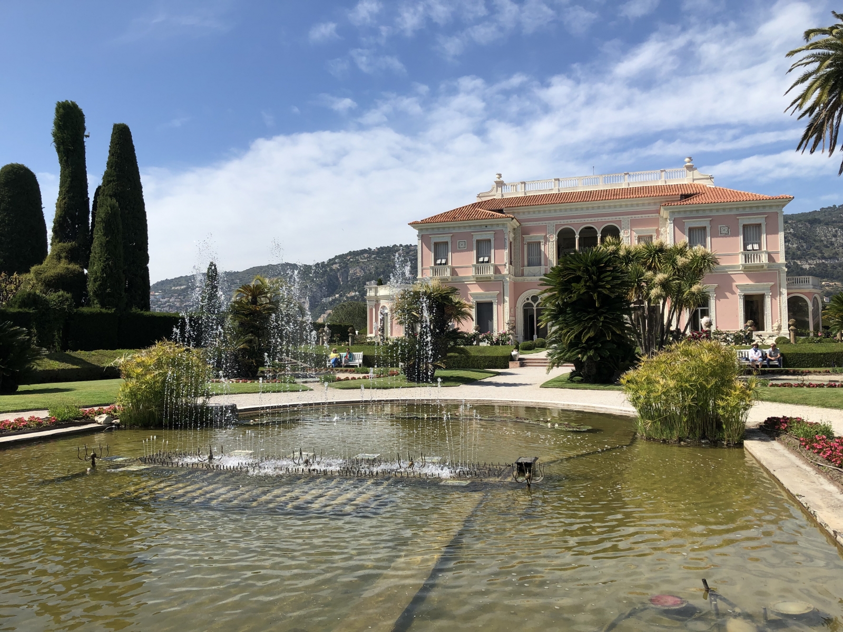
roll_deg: +0.1
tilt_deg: +3.4
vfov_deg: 49.7
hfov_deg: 63.4
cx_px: 422
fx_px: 682
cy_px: 316
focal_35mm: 28
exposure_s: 1/2288
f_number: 1.8
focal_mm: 3.99
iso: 20
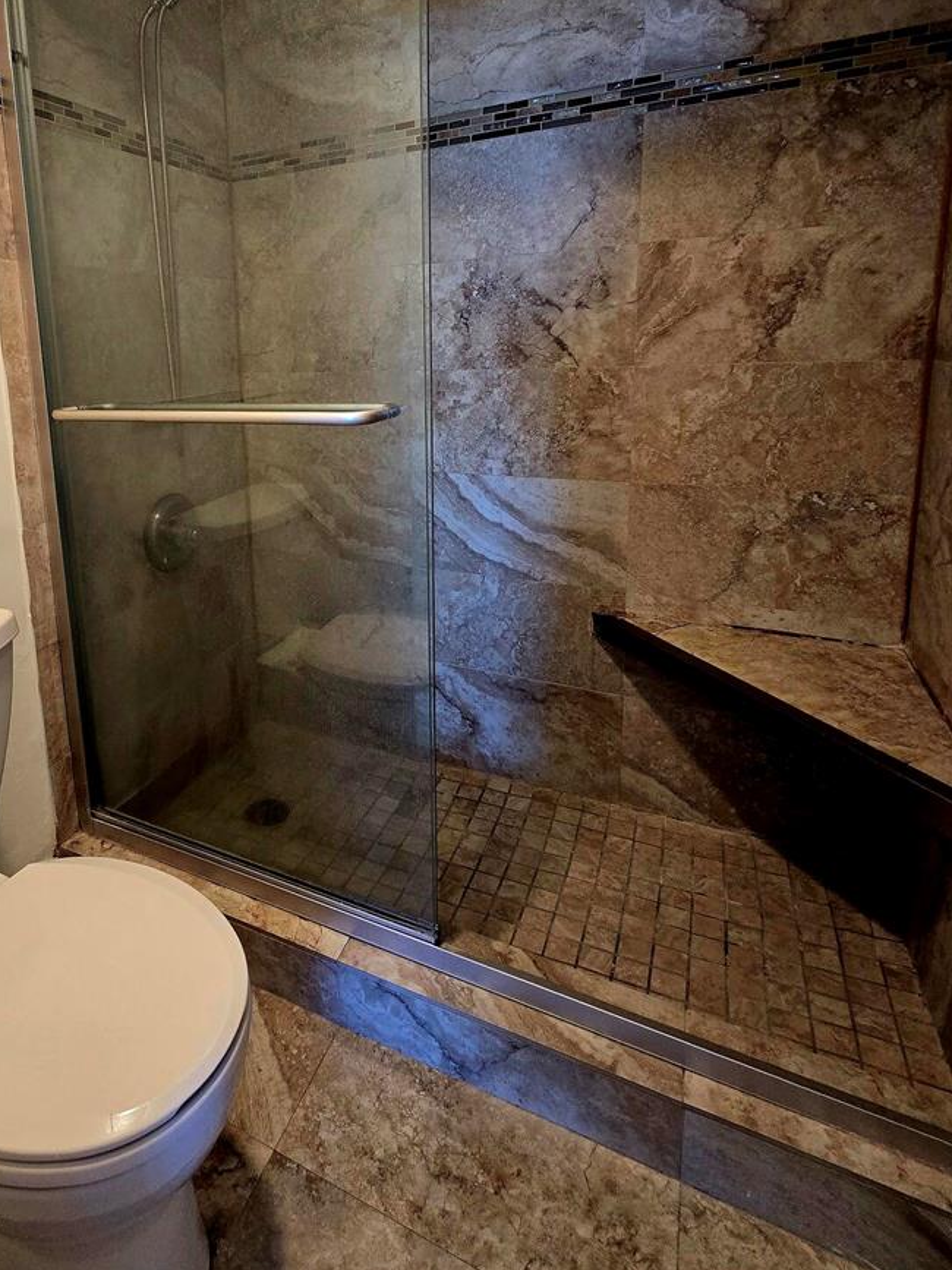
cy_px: 476
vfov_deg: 86.0
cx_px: 300
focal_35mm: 18
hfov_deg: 69.1
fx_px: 660
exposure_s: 1/60.2
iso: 250
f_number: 2.2
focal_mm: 2.2
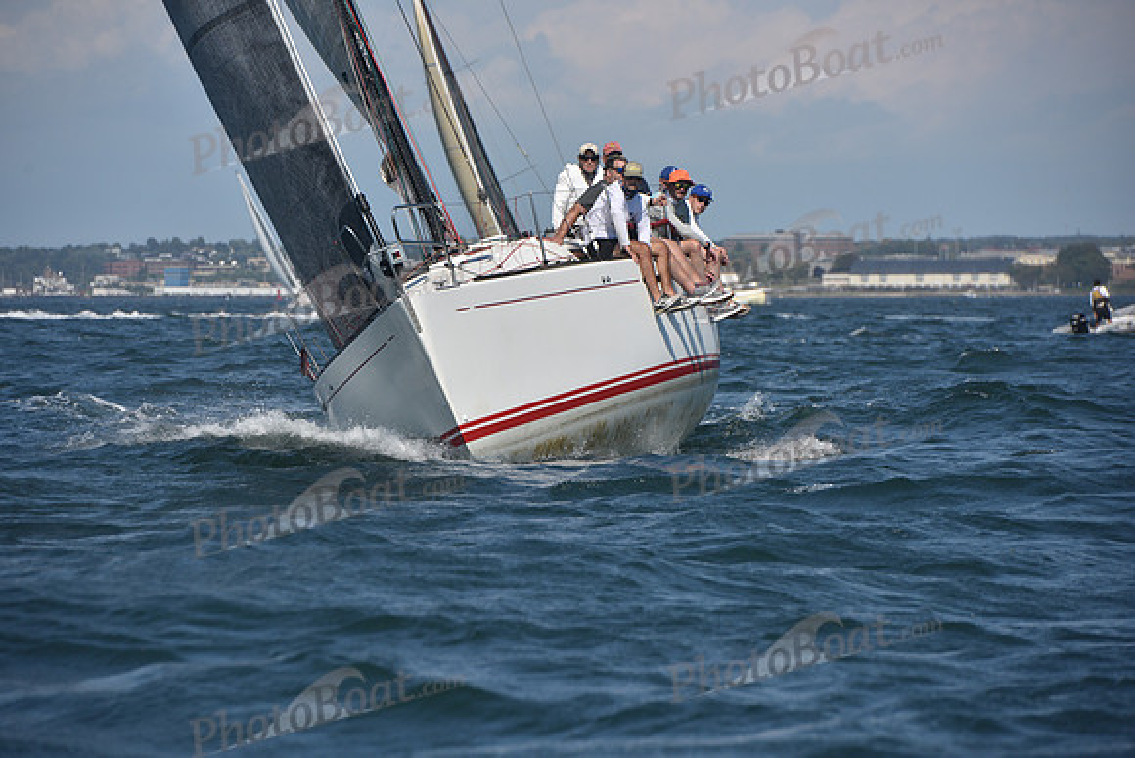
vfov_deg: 6.9
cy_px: 379
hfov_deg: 10.3
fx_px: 6307
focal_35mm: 200
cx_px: 568
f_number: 7.1
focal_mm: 200
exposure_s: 1/1000
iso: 250
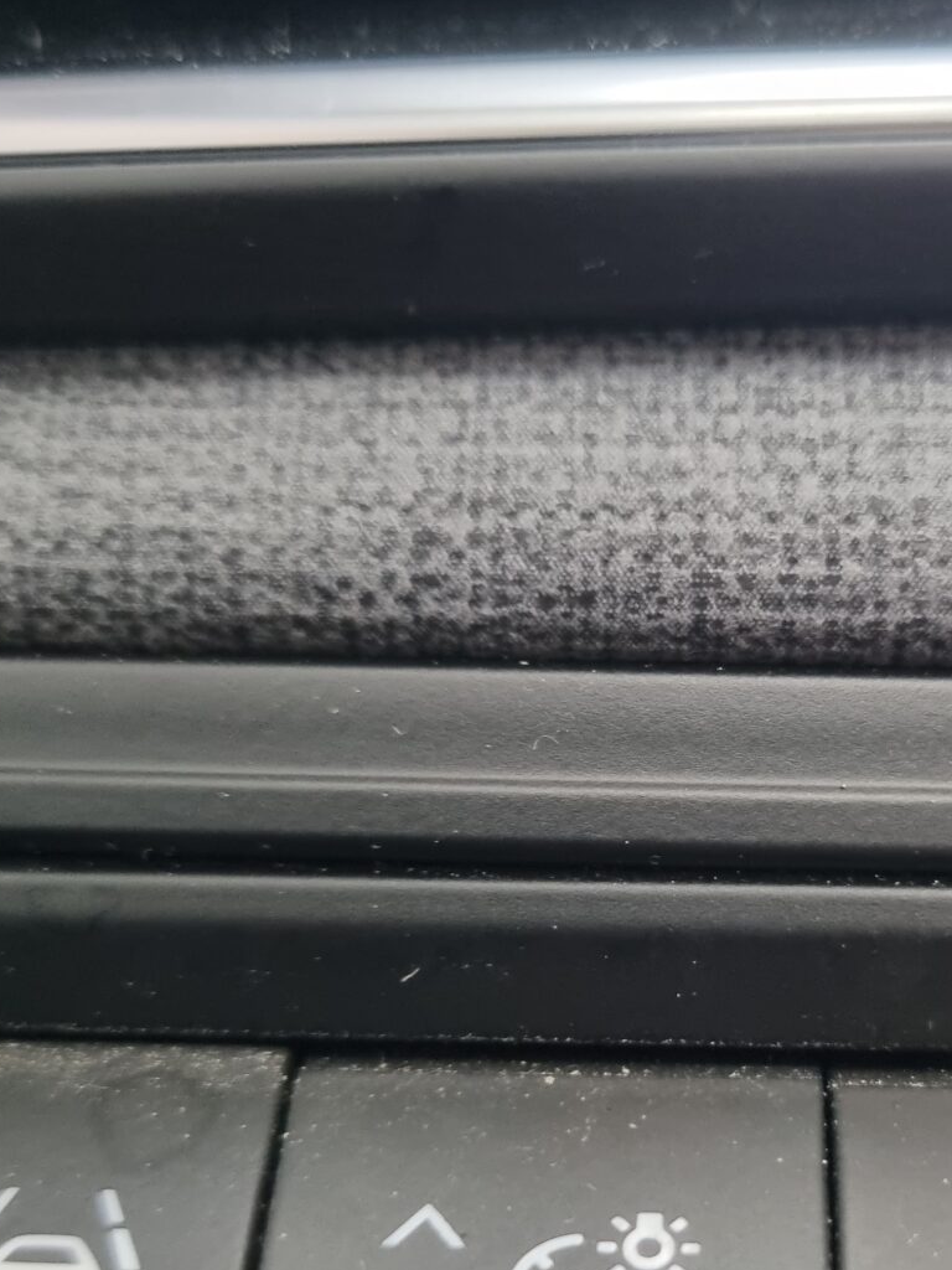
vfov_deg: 36.5
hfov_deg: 27.7
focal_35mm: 52
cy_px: 821
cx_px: 695
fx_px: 1907
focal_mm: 5.4
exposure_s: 1/33
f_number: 1.8
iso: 640
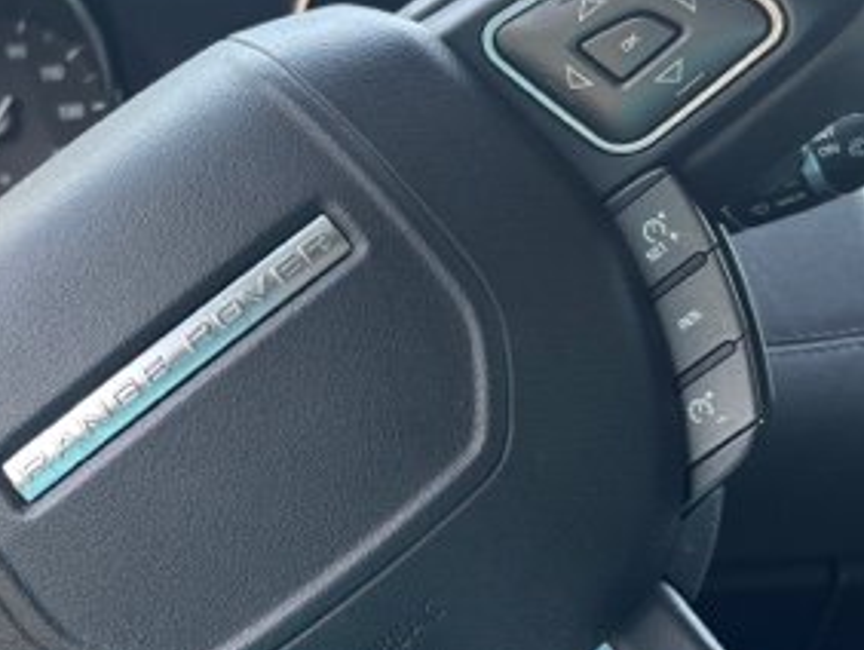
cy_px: 353
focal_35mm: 59
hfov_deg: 31.9
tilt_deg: -20.3
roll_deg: +5.6
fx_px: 1474
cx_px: 181
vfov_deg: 24.8
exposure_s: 1/114
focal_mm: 5.96
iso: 125
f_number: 1.6
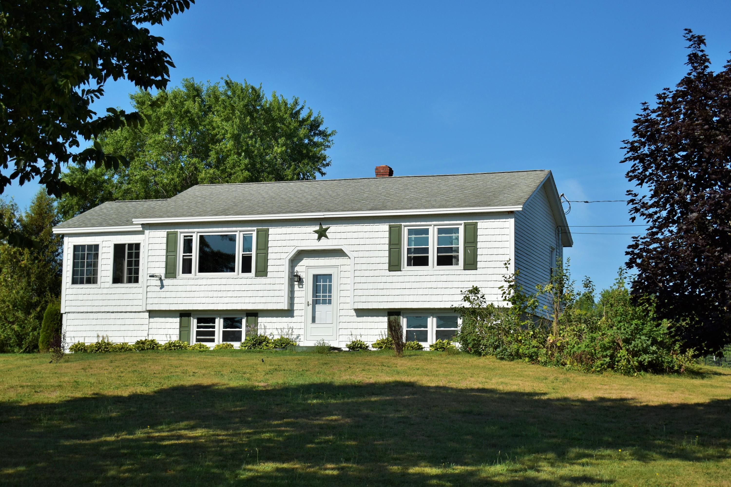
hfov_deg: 35.1
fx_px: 1157
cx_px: 366
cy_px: 244
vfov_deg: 23.8
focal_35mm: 57
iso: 200
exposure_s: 1/3200
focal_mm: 38
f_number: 4.8
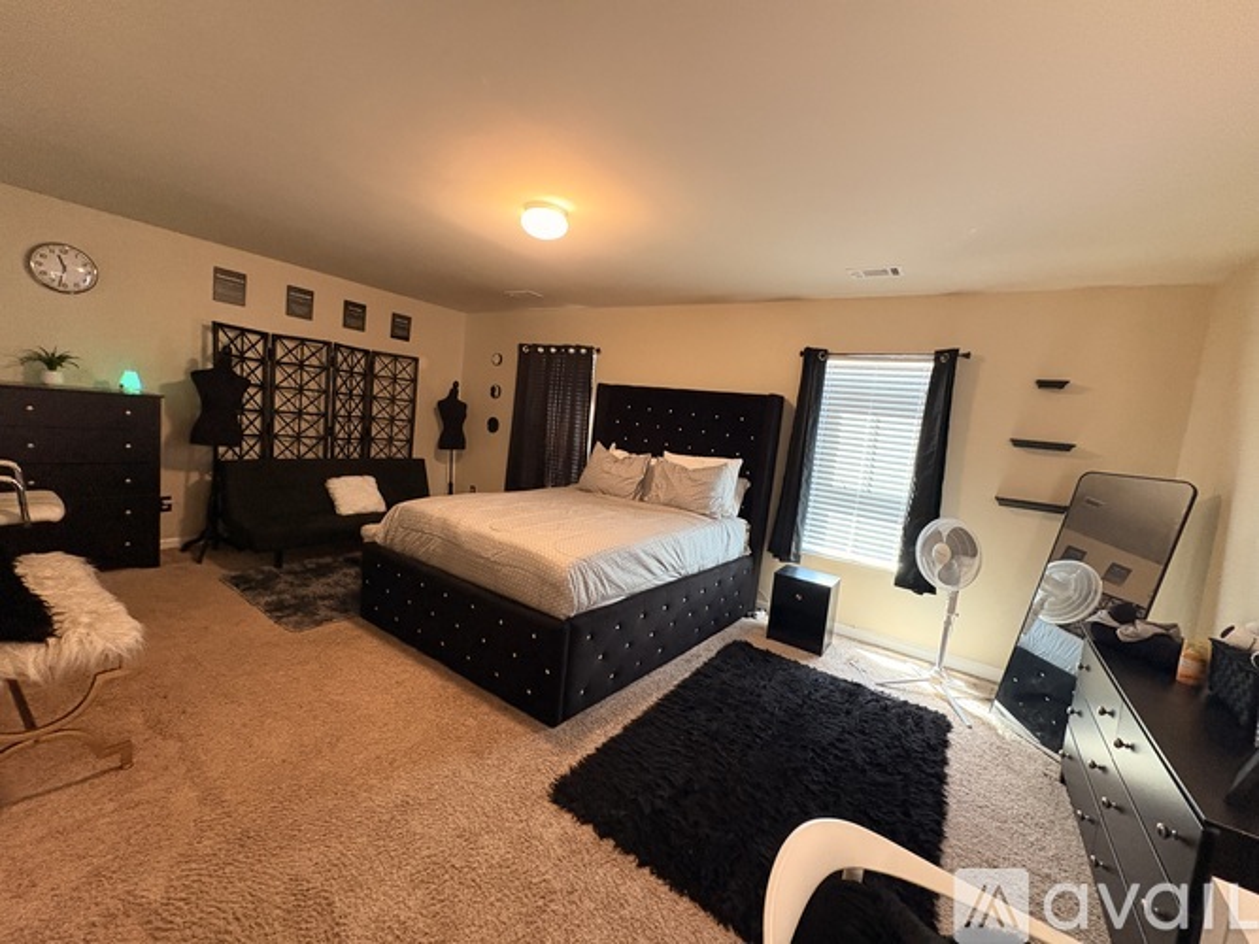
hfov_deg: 102.1
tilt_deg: -5.9
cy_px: 472
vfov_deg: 85.7
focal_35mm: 14
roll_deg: -5.4
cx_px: 630
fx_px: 509
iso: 640
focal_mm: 2.22
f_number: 2.2
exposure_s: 1/60
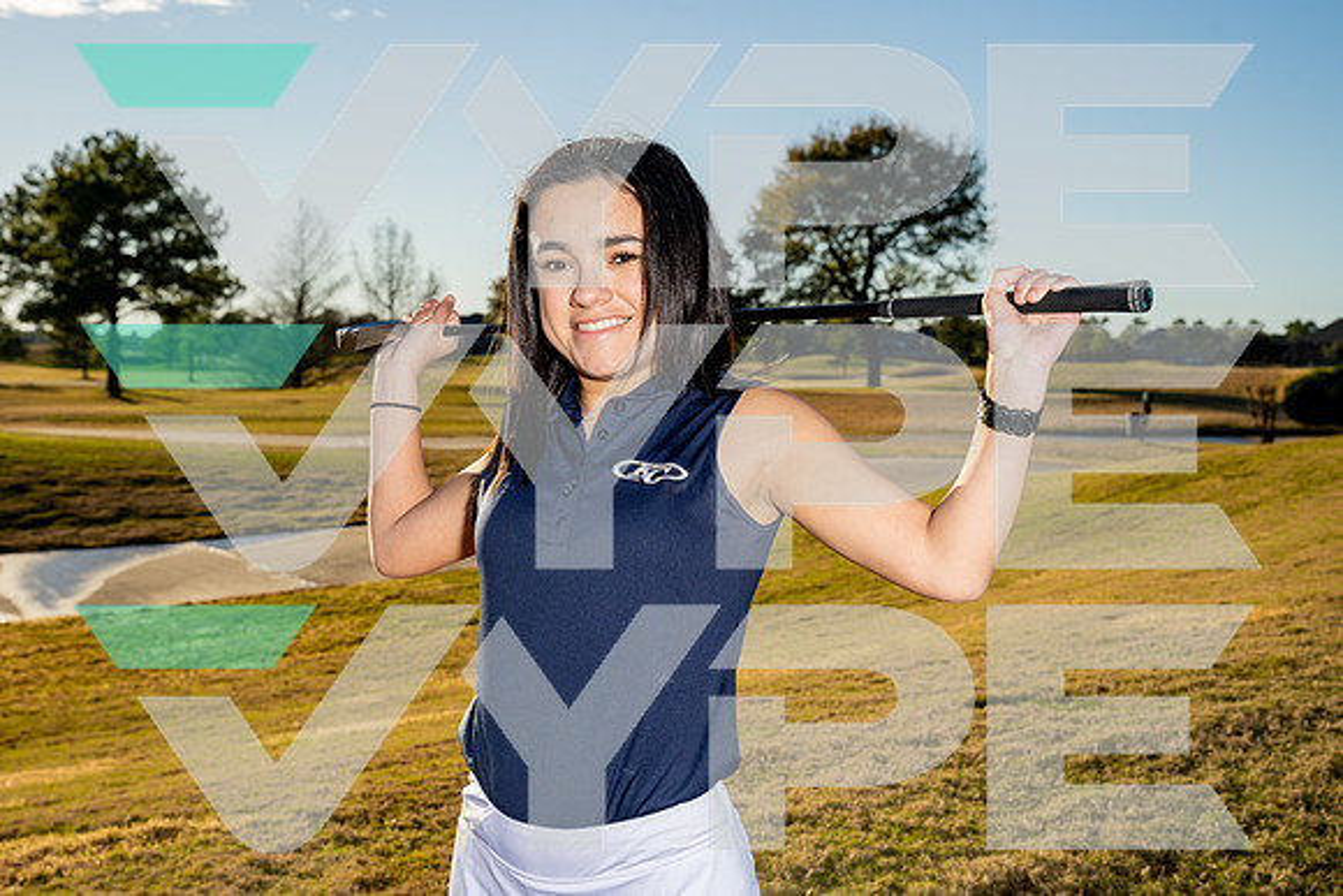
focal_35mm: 47
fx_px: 1754
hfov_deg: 41.9
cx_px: 672
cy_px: 448
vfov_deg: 28.7
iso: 100
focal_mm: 47
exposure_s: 1/250
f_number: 8
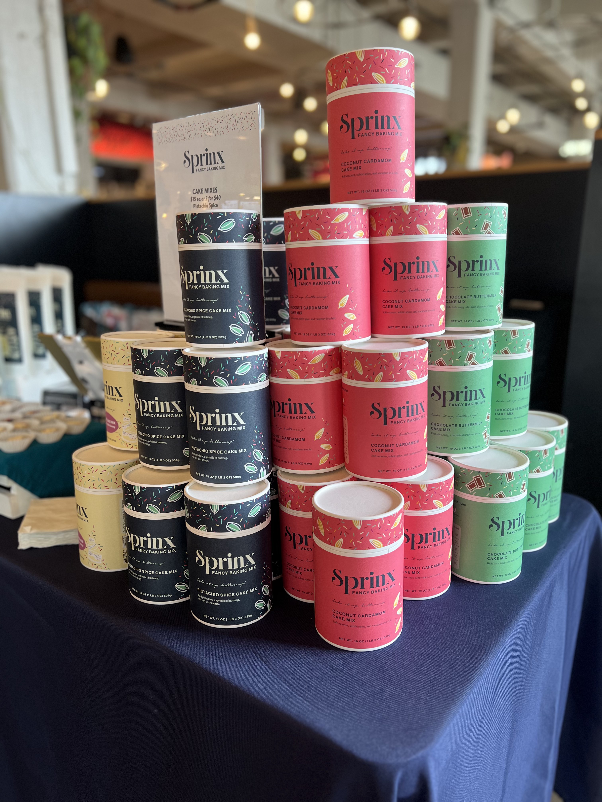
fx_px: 603
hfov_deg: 53.1
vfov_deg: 67.3
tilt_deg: -13.3
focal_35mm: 26
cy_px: 401
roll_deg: +0.0
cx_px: 301
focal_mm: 5.7
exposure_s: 1/60
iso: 100
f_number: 1.5
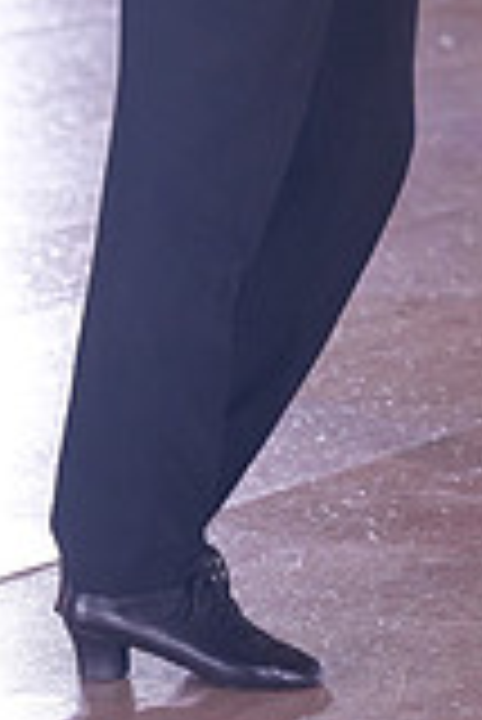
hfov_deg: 3.8
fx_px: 7274
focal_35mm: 363
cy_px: -320
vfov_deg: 5.6
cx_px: 633
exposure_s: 1/400
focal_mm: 100
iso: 1250
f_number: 4
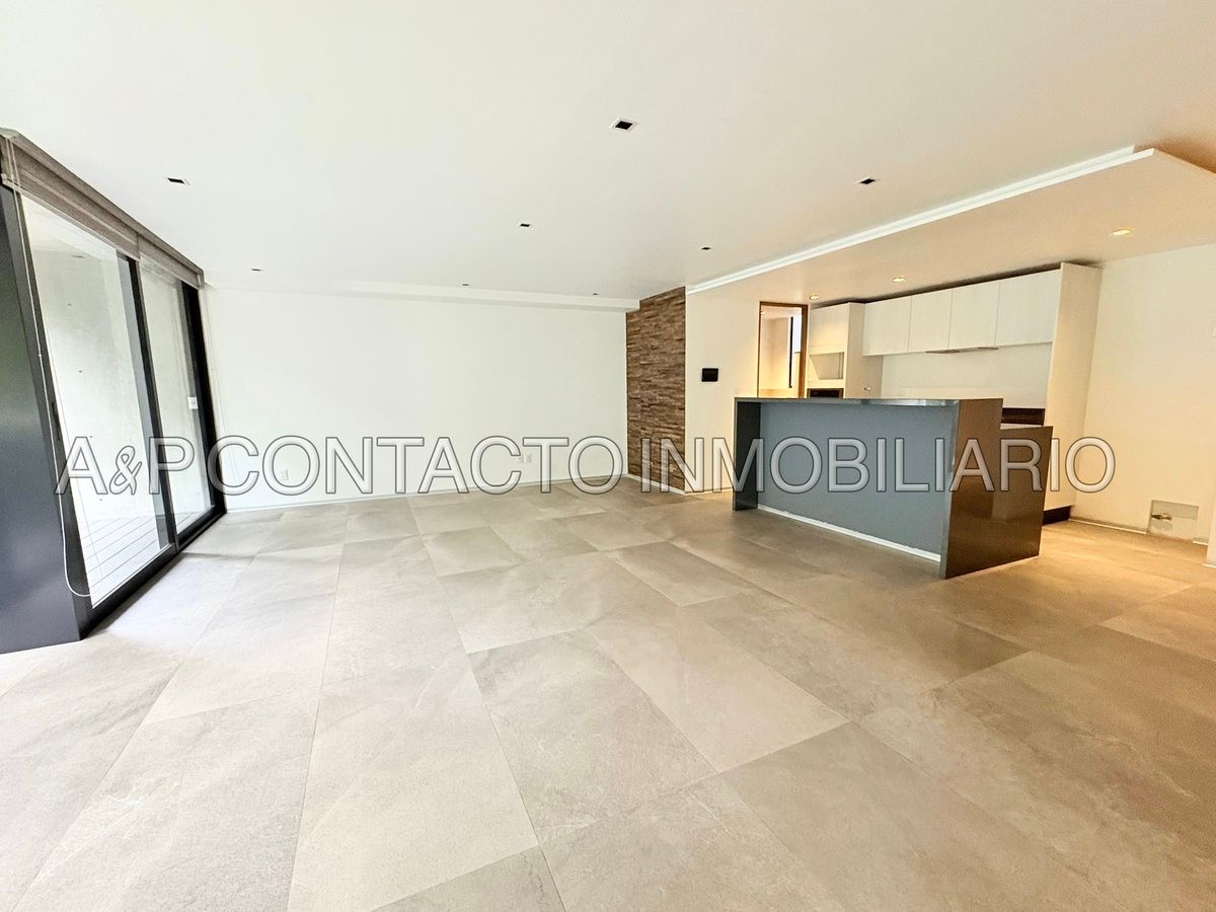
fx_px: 492
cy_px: 456
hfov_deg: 102.1
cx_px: 608
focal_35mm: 14
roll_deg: +1.6
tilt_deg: -7.3
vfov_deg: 85.7
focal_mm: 2.22
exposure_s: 1/60
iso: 400
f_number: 2.2
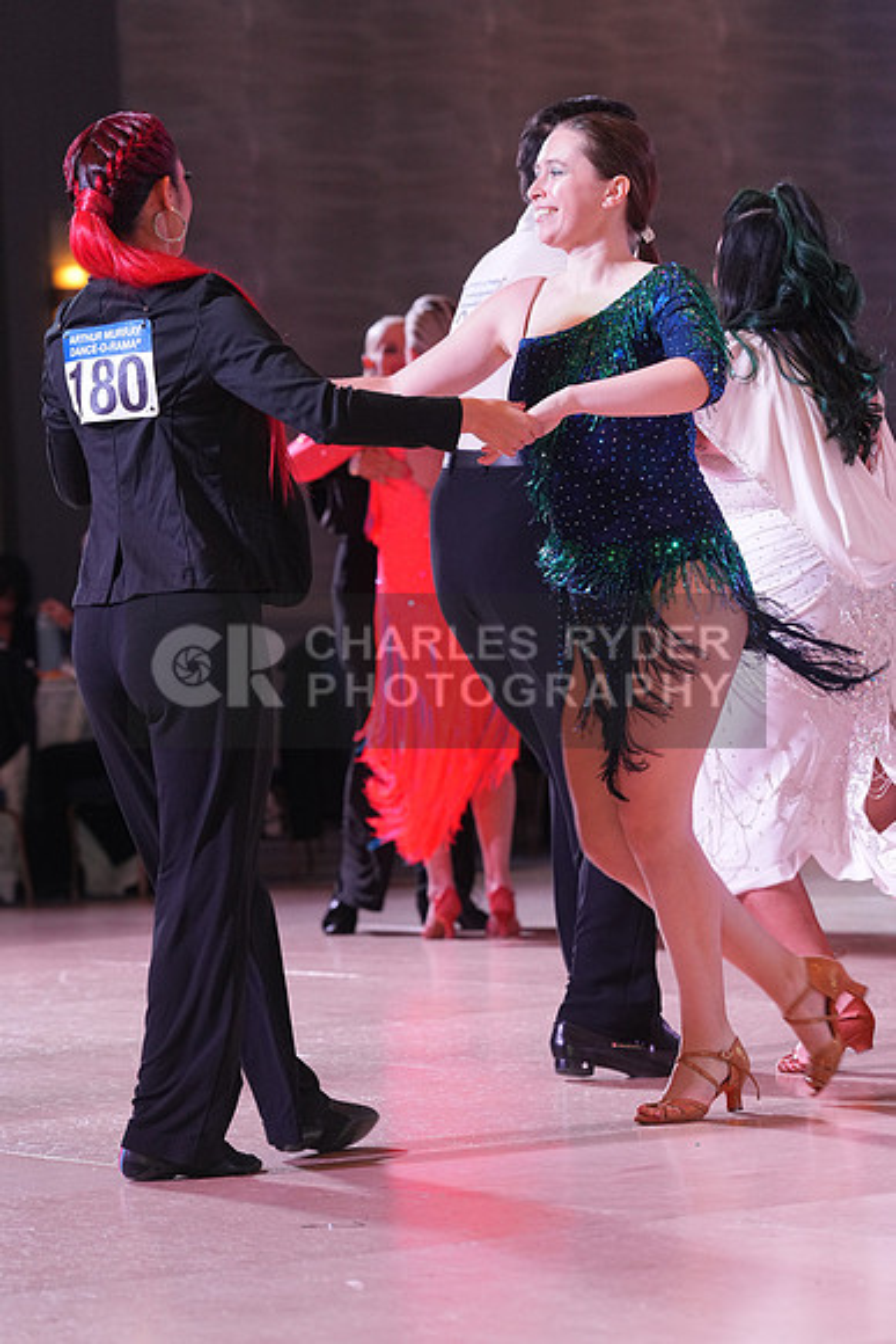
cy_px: 672
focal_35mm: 133
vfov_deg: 15.4
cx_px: 448
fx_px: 4962
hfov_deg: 10.3
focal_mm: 133
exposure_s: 1/250
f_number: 5
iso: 2500
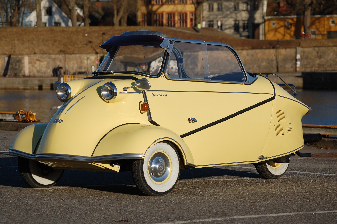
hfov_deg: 14.1
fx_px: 1365
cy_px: 113
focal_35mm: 146
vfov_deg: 9.4
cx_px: 157
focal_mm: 90
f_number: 8
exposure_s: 1/1000
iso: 200
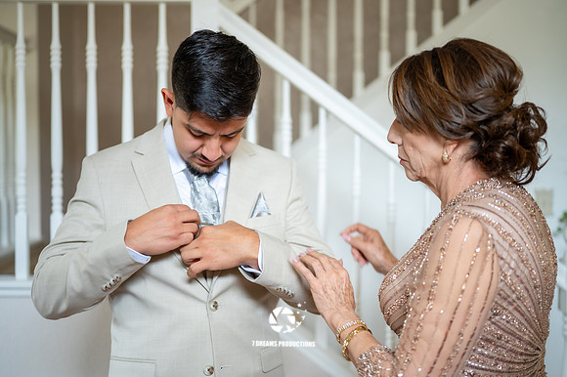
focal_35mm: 51
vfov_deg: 26.4
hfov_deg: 38.8
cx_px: 278
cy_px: 192
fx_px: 804
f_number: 1.8
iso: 200
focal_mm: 50
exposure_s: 1/80
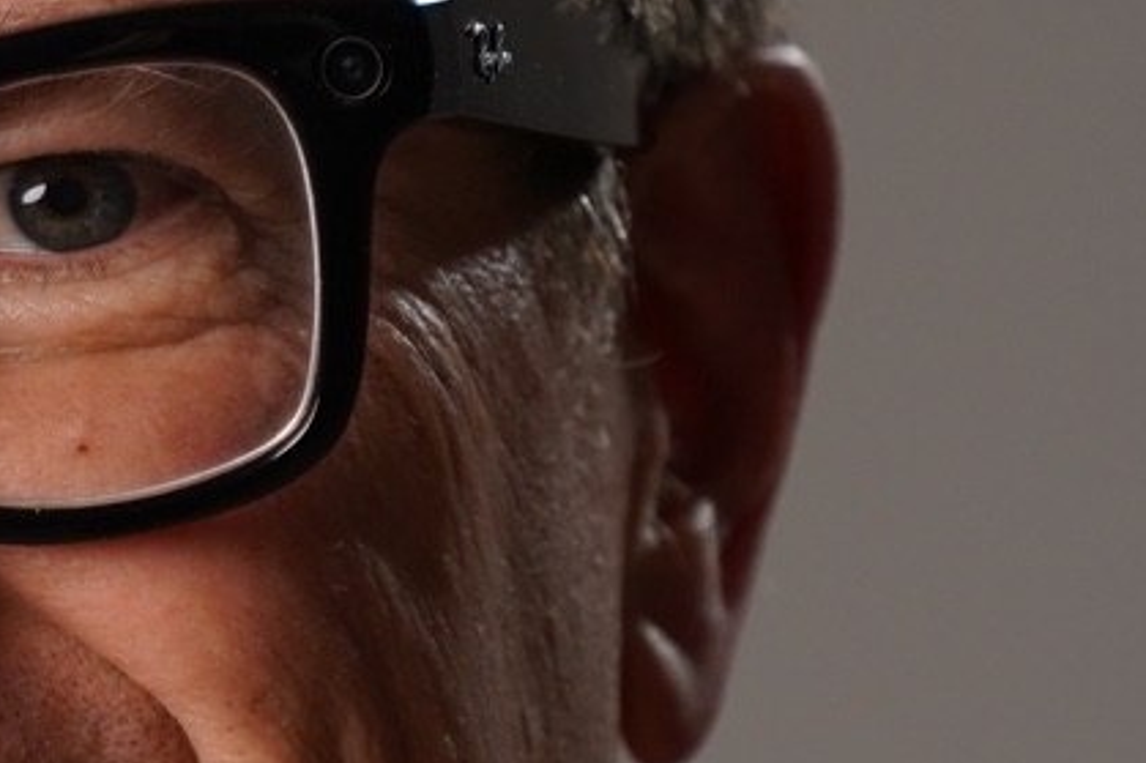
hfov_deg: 5.7
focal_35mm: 361
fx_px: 11487
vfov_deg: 3.8
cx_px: -331
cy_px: 785
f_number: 2.8
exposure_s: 1/200
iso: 400
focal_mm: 63
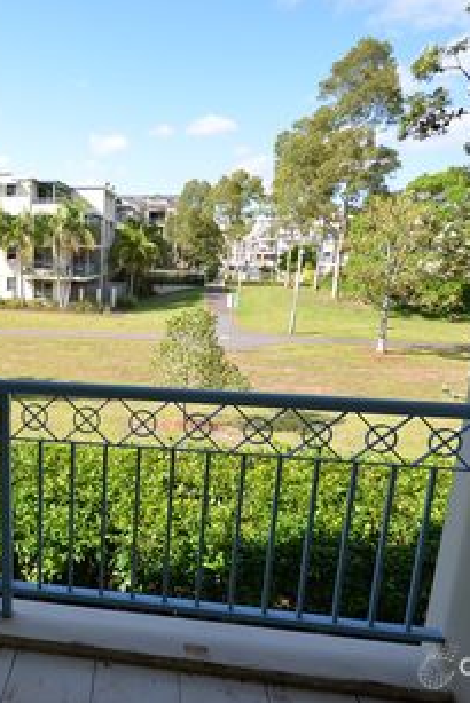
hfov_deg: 45.3
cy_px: 354
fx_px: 516
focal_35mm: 26
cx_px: 64
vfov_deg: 68.6
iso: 200
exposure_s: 1/250
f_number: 8
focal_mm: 11.5
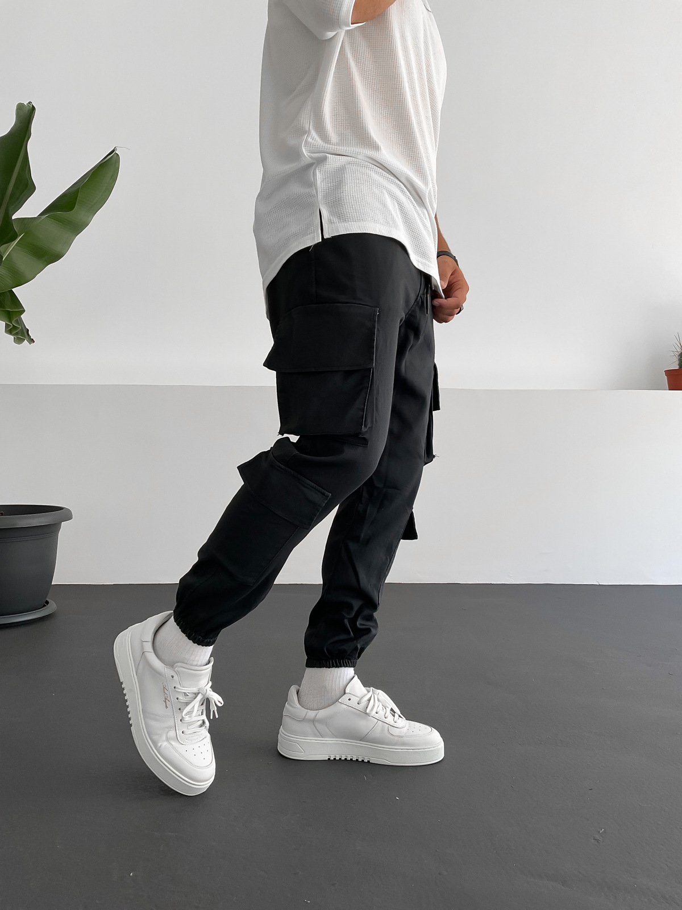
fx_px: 762
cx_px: 341
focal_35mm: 29
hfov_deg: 48.2
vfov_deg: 61.7
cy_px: 455
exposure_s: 1/120
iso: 32
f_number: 1.8
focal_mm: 3
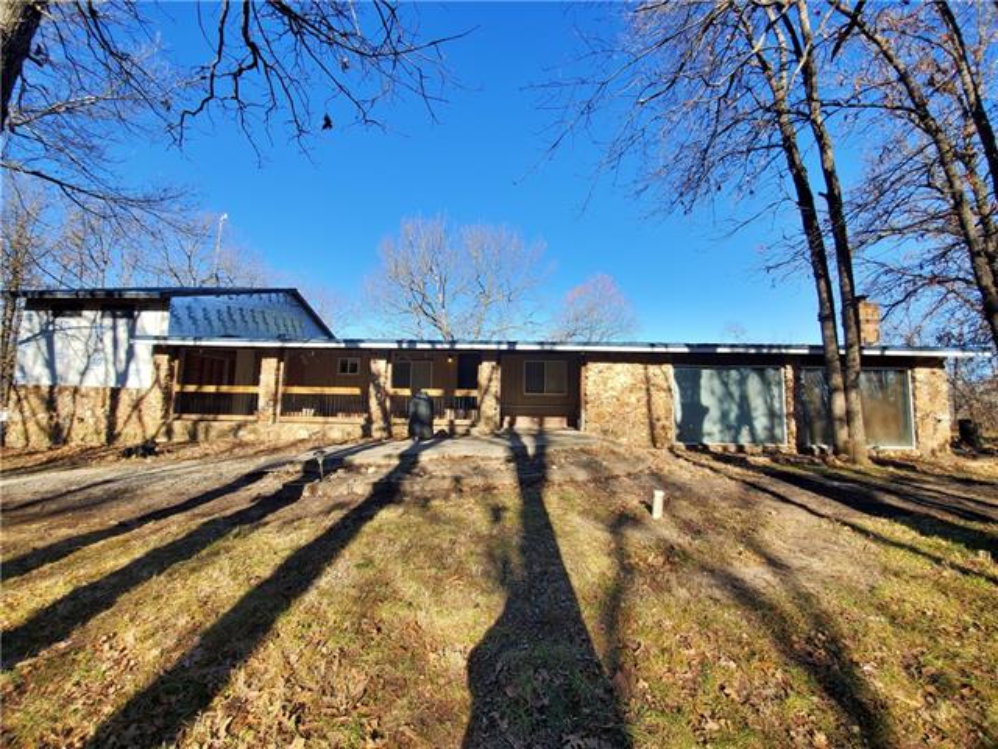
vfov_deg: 89.9
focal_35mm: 13
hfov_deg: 106.2
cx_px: 499
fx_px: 375
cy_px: 374
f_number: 2.2
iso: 50
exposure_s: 1/547
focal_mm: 1.8
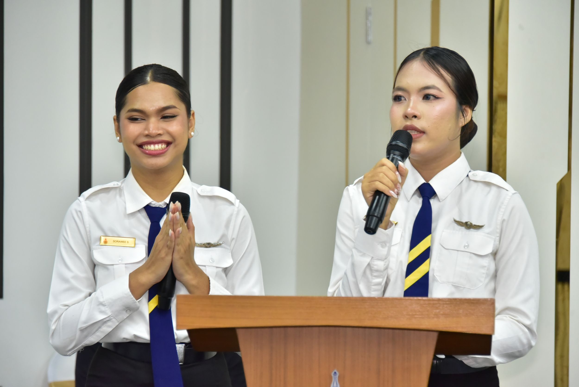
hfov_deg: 11.4
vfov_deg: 7.6
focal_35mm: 180
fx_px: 2896
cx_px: 290
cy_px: 194
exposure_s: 1/200
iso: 4000
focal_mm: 180
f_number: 5.6
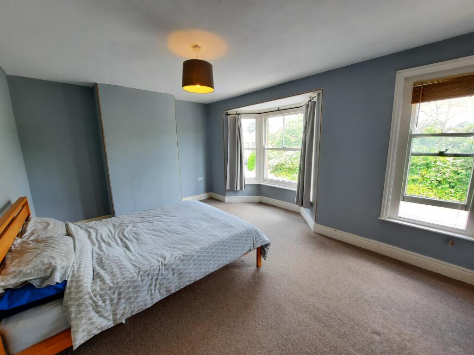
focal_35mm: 13
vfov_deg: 89.9
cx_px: 237
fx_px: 178
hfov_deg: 106.2
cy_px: 178
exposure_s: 1/50
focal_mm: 1.74
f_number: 2.2
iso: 64
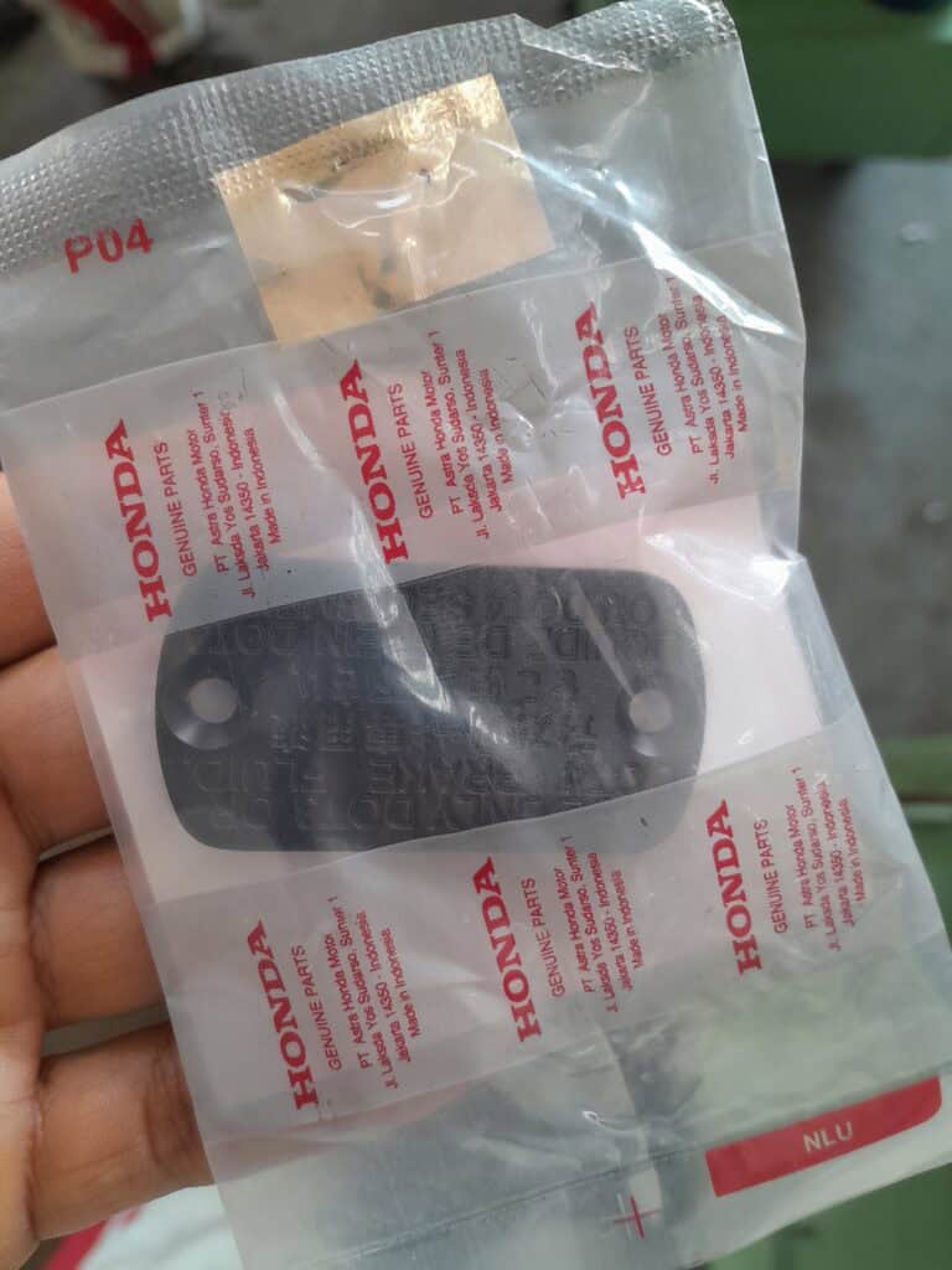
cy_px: 635
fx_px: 953
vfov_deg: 67.3
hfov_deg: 53.1
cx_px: 476
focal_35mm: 26
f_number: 1.8
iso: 64
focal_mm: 4
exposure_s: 1/50
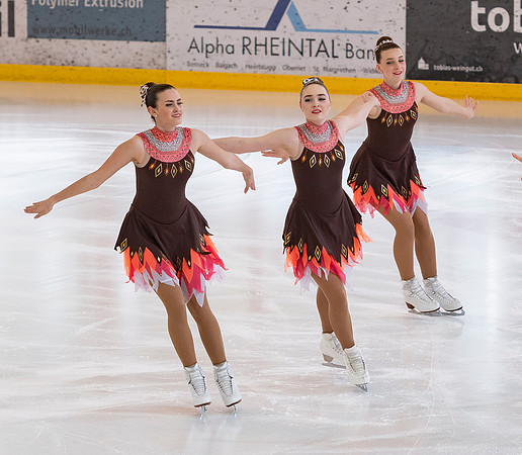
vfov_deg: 5.4
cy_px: 238
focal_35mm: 304
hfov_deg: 6.1
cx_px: 307
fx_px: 4868
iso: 640
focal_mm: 112
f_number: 4
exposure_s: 1/320
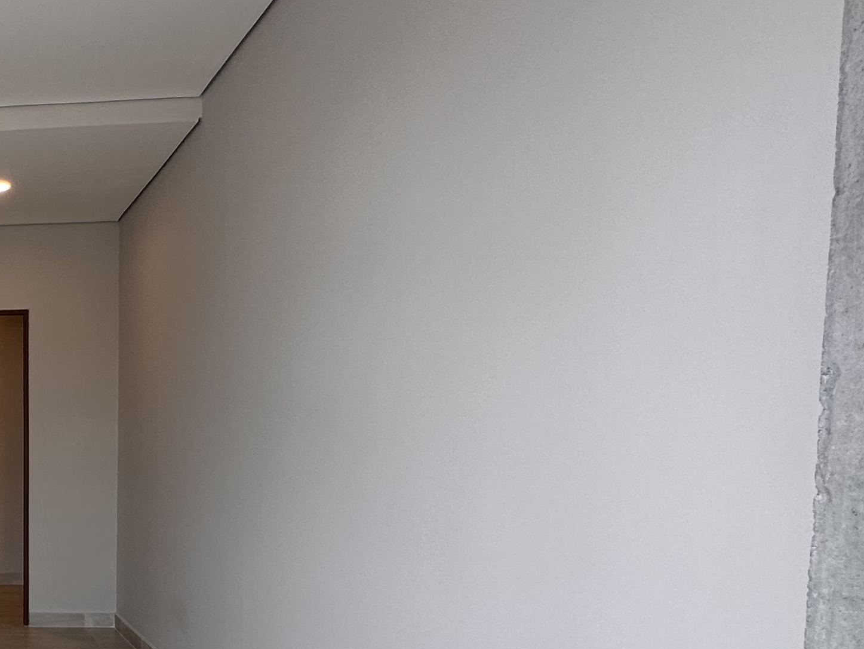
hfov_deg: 36.9
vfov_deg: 35.6
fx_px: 974
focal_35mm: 39
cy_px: 518
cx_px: -167
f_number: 2.2
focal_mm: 2.22
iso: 64
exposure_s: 1/120
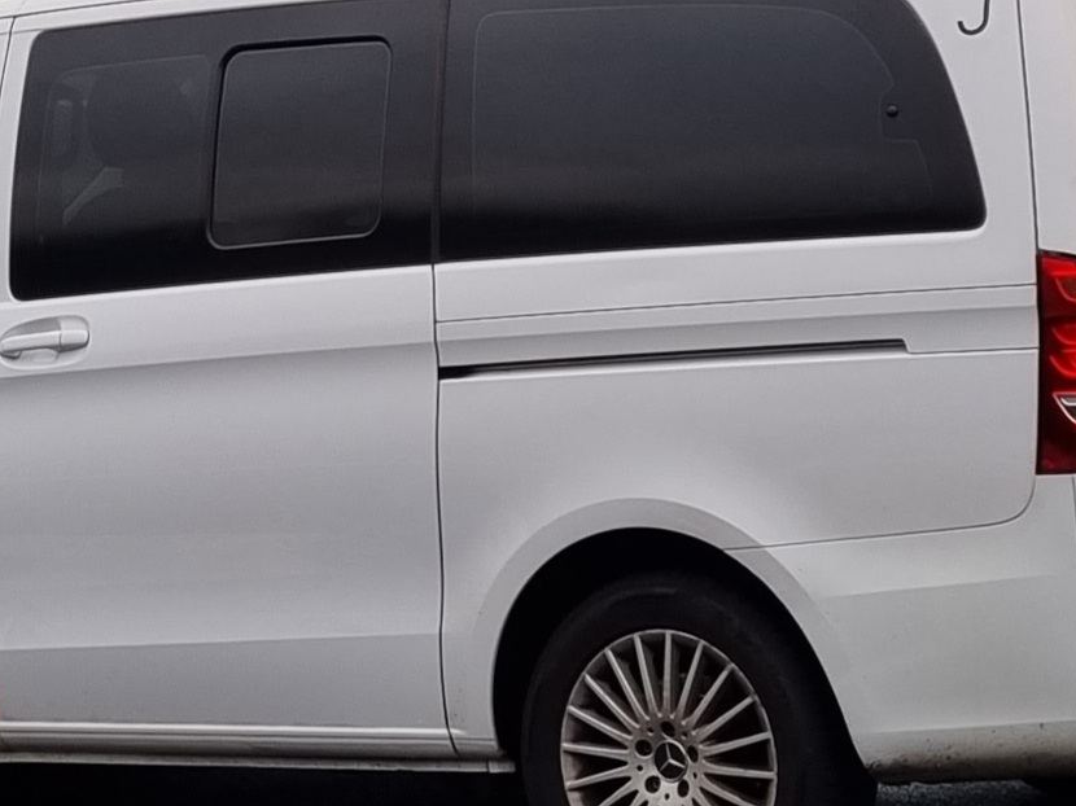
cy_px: 453
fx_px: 1740
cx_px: 339
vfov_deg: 26.1
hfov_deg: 34.0
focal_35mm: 56
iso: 50
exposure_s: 1/100
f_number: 1.8
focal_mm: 5.4
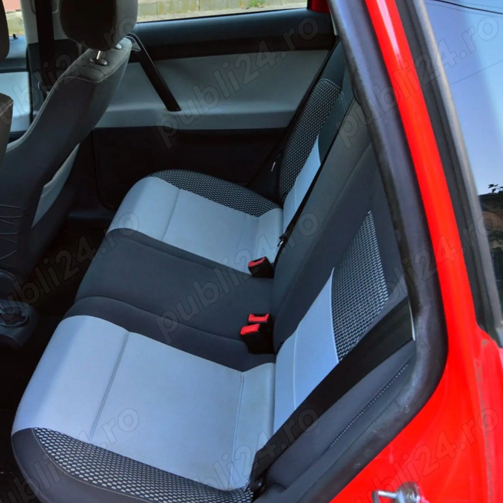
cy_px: 255
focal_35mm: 35
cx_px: 146
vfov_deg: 47.2
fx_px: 575
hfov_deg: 46.1
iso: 900
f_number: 7.1
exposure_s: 1/30
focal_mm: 18
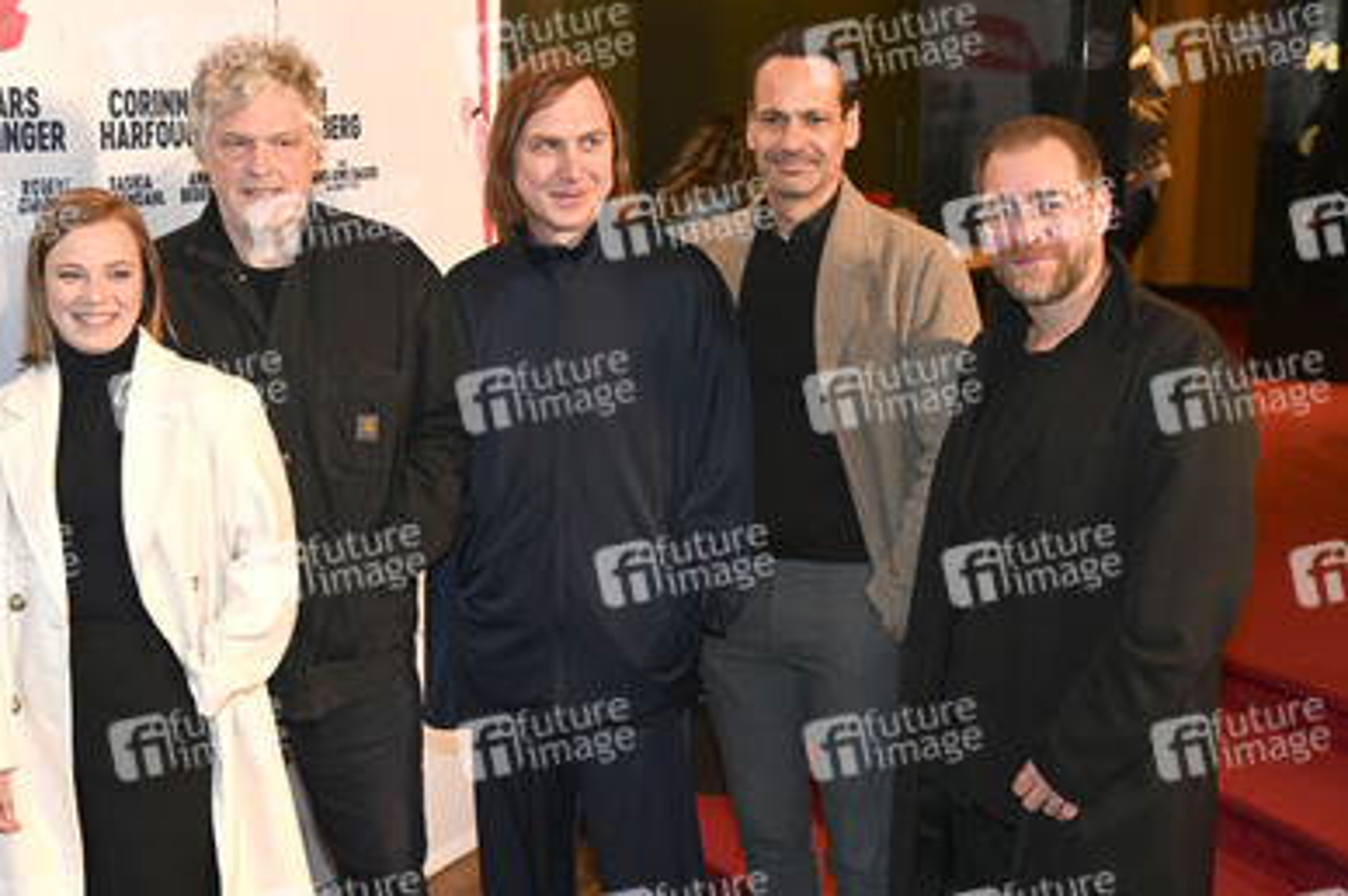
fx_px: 1609
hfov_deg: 45.4
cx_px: 592
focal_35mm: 43
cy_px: 479
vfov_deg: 31.1
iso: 1000
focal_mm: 37
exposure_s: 1/200
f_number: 2.8
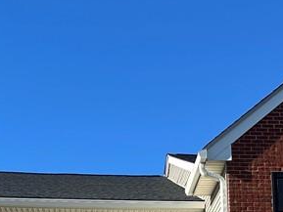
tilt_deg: +12.5
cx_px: 130
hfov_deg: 23.0
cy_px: 301
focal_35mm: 85
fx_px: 695
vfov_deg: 16.1
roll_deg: +0.0
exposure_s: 1/2967
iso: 80
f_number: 1.78
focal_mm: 6.86
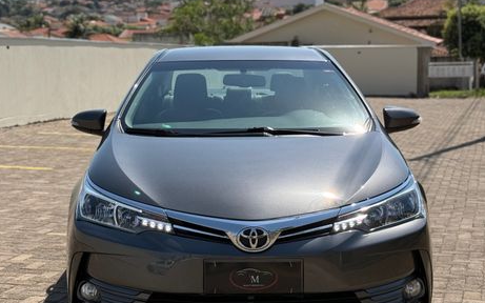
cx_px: 240
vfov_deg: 24.9
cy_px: 160
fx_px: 687
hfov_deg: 38.9
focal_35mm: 52
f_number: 1.78
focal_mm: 6.76
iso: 80
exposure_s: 1/7143
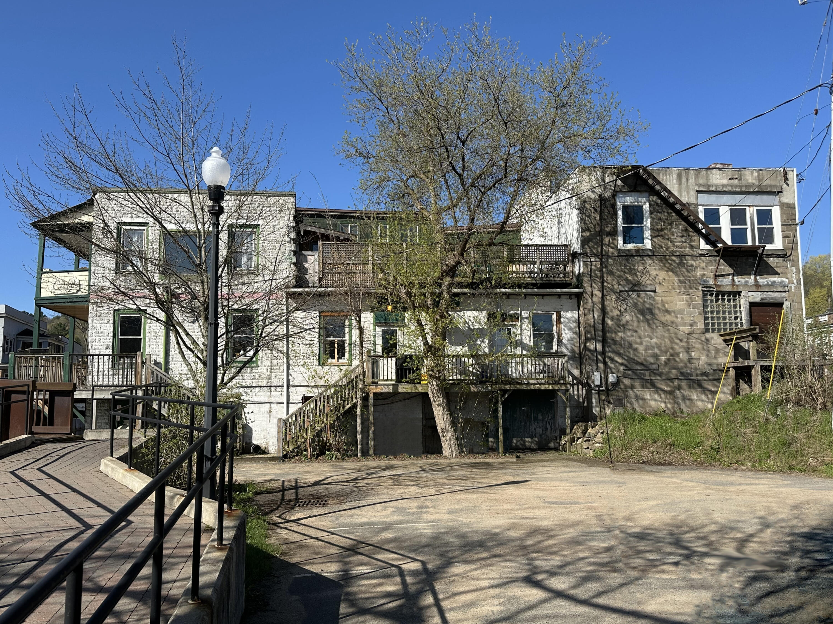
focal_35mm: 29
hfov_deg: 61.7
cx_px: 416
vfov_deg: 48.2
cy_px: 312
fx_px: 698
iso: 80
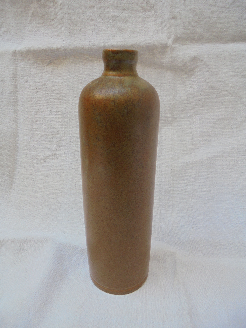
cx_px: 123
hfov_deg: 53.1
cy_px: 164
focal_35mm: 26
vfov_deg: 67.3
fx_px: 246
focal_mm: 4.6
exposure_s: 1/40
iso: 100
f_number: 3.5
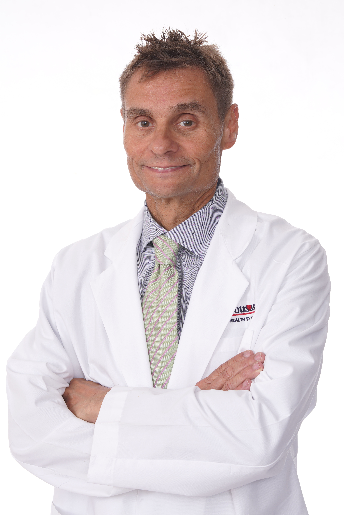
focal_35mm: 55
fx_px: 788
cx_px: 172
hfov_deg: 24.6
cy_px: 258
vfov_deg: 36.2
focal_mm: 55
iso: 100
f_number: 11
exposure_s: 1/125
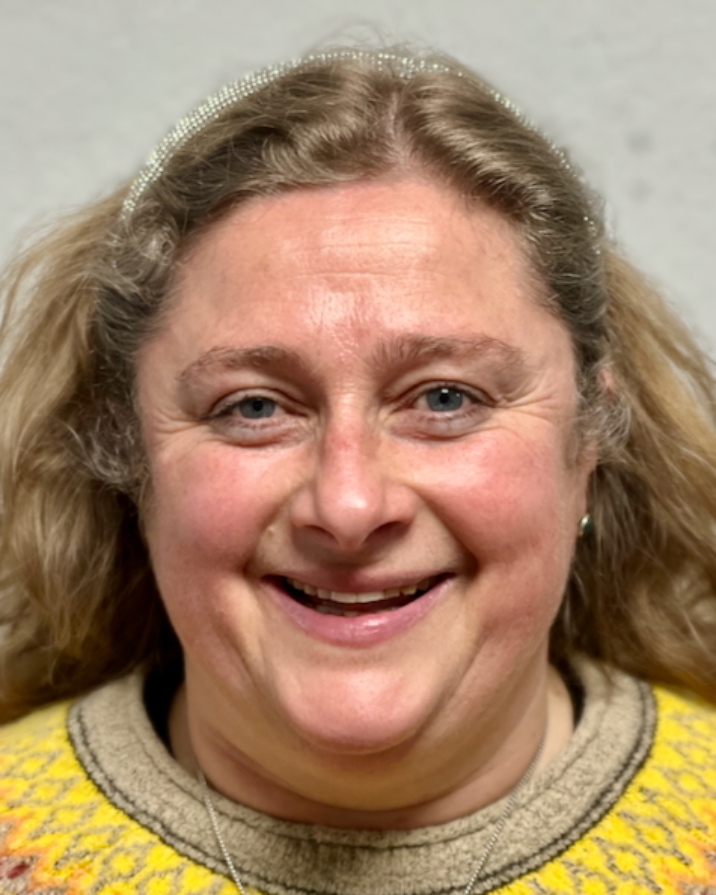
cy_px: 478
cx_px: 357
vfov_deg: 23.6
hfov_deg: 18.9
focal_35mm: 81
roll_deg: -1.2
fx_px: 2146
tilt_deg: -3.7
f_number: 2.8
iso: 250
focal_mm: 9
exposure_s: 1/33
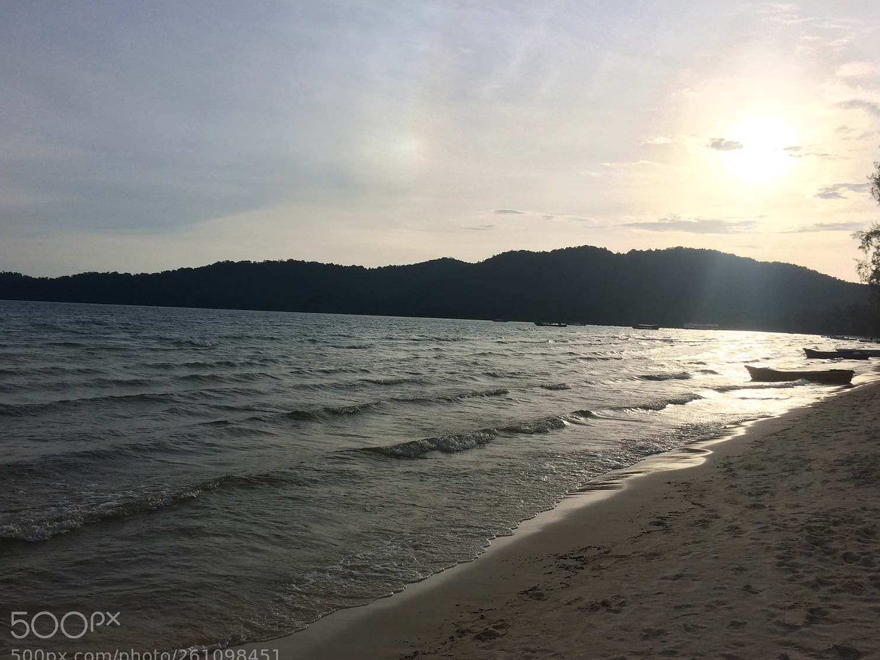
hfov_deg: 58.3
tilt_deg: -2.6
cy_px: 350
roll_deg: -2.4
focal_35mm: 31
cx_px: 444
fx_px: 788
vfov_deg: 45.4
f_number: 2.2
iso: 32
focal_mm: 4.15
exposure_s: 1/5128
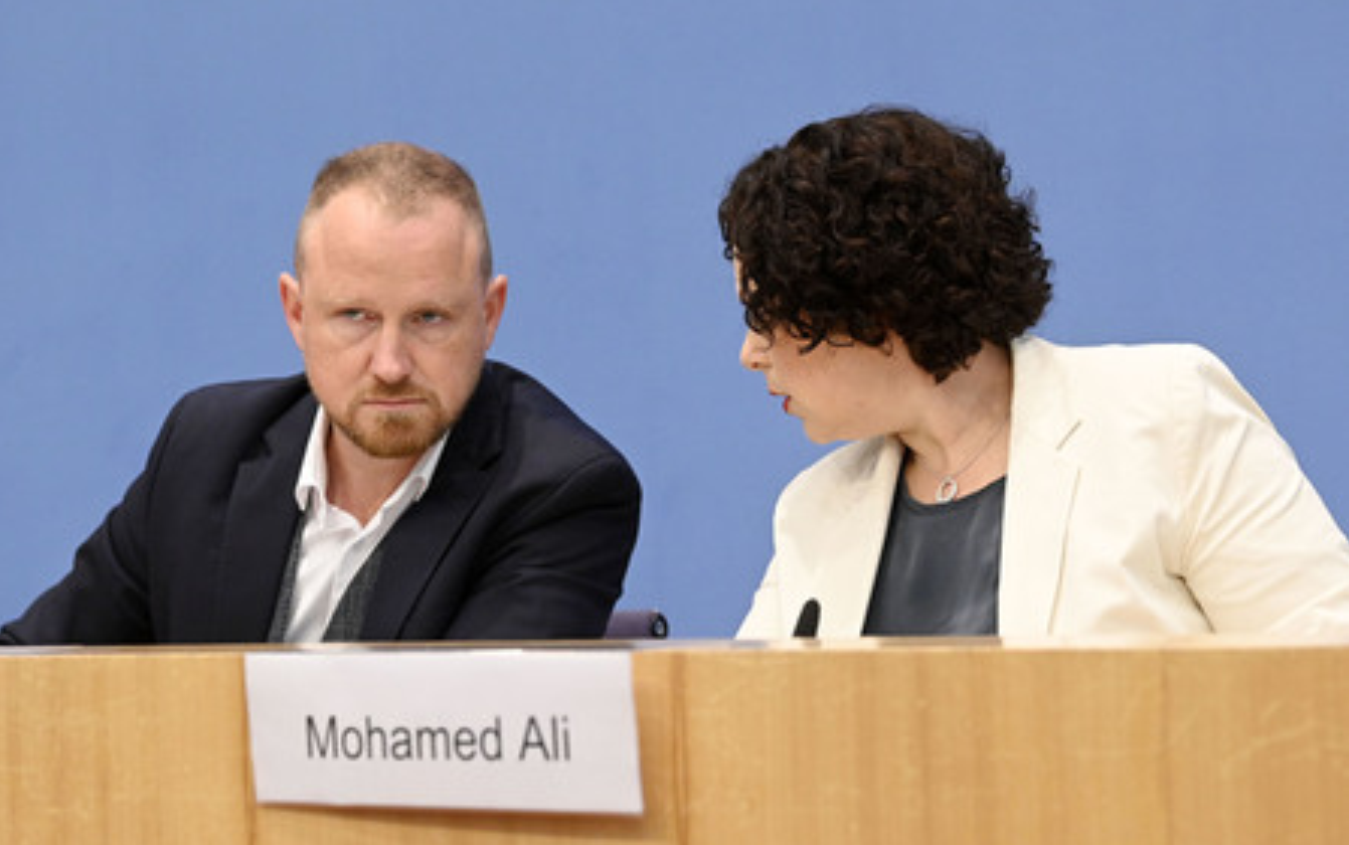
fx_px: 2833
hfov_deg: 26.8
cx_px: 671
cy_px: 416
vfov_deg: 17.0
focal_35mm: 77
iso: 5000
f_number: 5.6
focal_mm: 75
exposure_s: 1/640
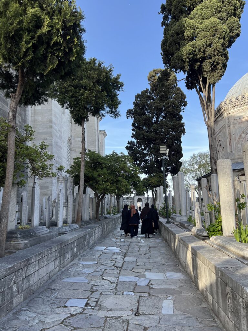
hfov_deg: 53.1
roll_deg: +0.7
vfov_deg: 67.3
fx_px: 248
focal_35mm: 26
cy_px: 166
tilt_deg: +10.3
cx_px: 124
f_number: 1.5
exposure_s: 1/902
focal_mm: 5.7
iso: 50
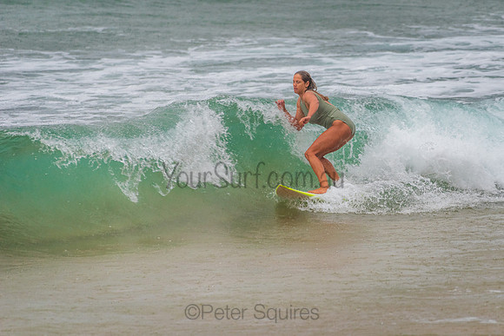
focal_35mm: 610
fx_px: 8548
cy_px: 151
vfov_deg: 2.3
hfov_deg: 3.4
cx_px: 308
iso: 360
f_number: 5.6
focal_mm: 500
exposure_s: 1/320
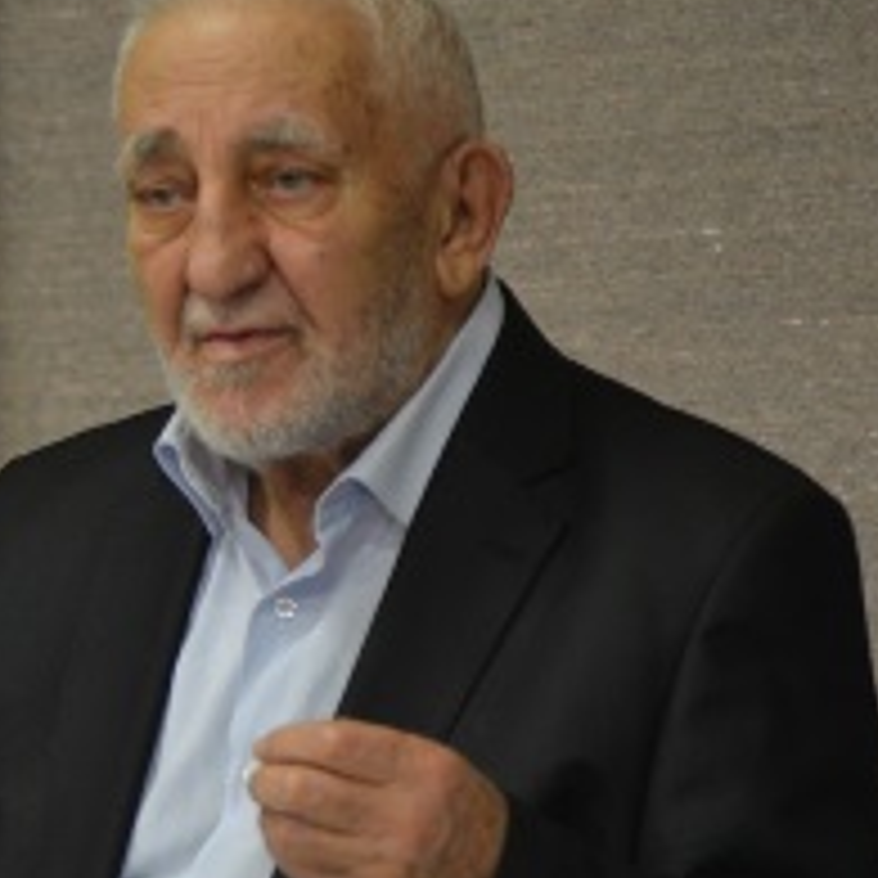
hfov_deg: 6.0
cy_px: 781
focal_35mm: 293
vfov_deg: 6.0
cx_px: -108
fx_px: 8408
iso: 800
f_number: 4
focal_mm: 105
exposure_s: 1/80
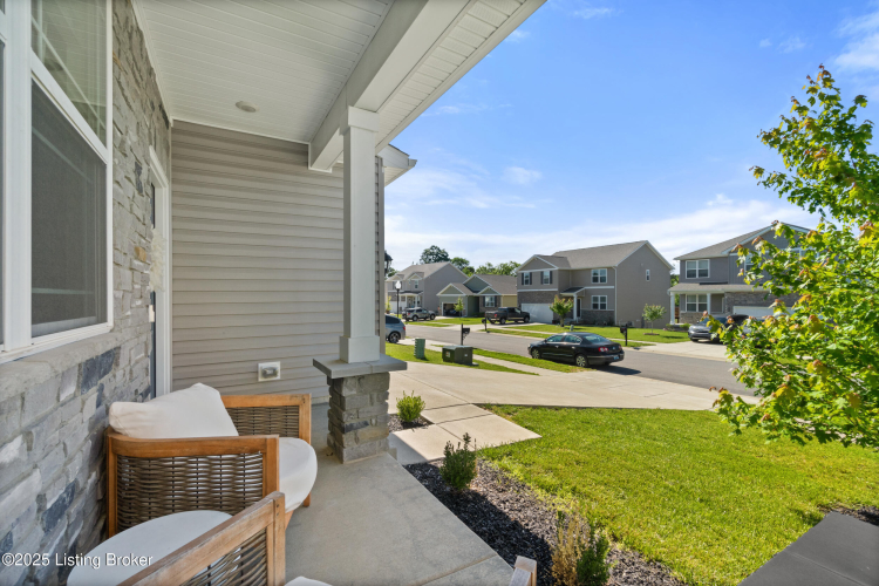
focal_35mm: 15
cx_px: 440
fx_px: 366
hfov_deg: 100.4
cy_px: 293
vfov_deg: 77.3
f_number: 10
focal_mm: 10
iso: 400
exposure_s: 1/160
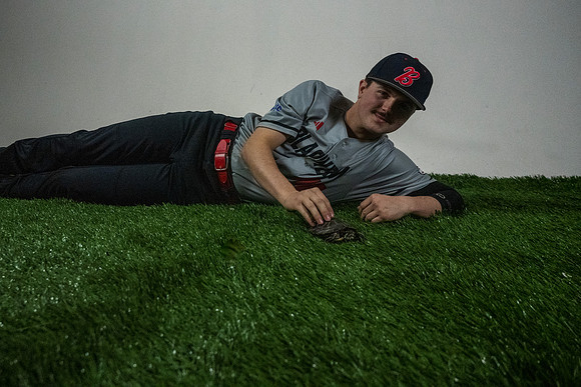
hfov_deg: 62.9
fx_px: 473
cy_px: 151
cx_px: 254
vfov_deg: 44.3
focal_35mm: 29
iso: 6400
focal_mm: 24
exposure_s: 1/400
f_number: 4.5
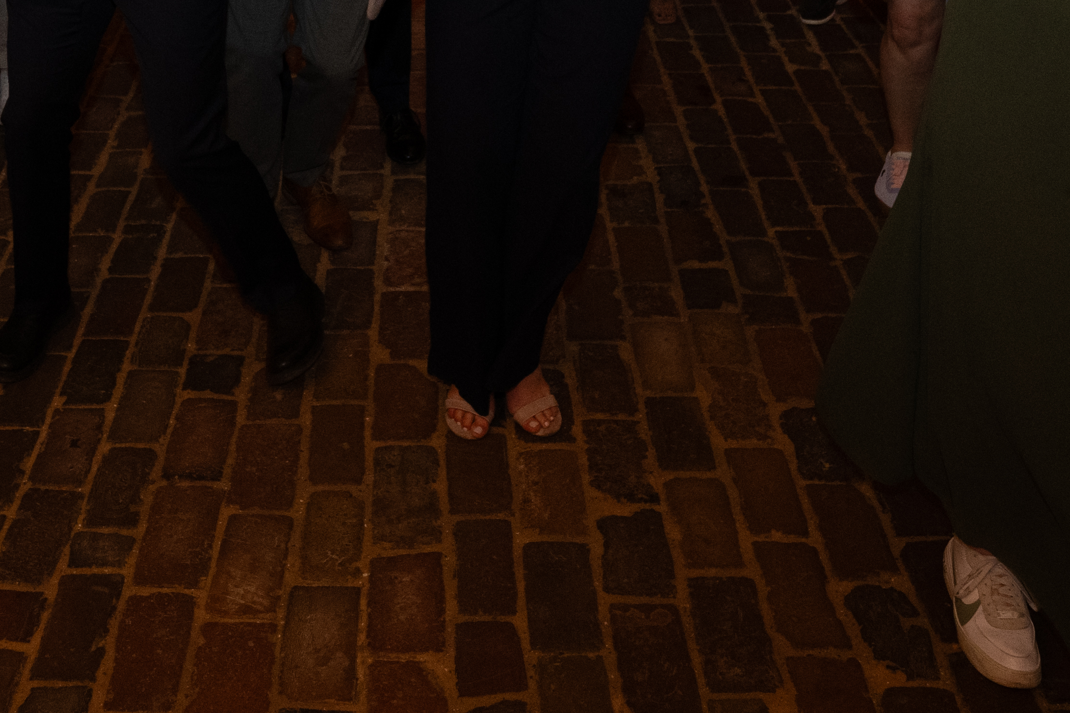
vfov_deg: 23.4
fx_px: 1545
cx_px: 370
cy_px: -179
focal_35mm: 52
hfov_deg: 37.8
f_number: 3.2
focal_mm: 14
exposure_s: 1/80
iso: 1000
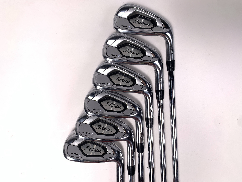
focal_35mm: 26
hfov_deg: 67.3
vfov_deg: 53.1
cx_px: 121
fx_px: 182
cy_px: 91
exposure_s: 1/220
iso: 25
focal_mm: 4.25
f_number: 1.8
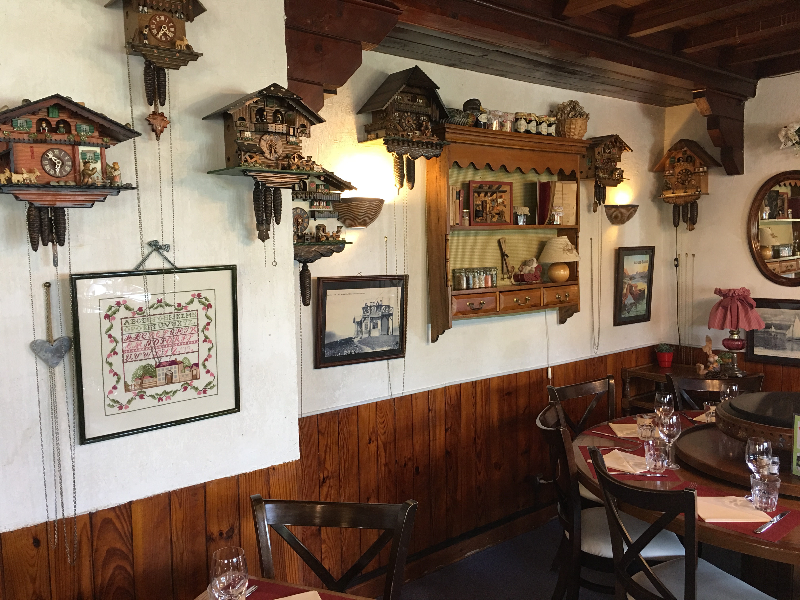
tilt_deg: -4.1
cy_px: 300
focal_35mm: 29
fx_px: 670
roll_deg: +1.3
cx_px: 400
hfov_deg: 61.7
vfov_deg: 48.2
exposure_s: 1/17
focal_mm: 4.15
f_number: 2.2
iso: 64
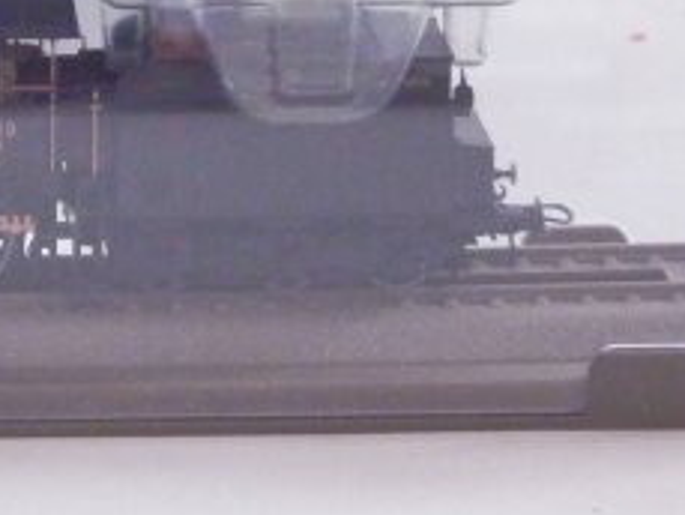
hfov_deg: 11.2
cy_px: -144
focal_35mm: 173
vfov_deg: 8.5
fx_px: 3425
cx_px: -162
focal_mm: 11.9
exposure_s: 1/160
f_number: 4.4
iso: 1600
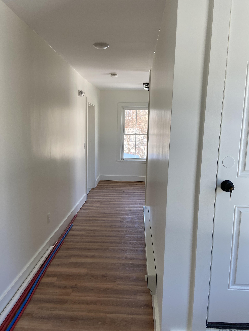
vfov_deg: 67.3
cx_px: 124
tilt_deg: -6.7
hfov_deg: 53.1
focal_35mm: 26
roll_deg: +0.1
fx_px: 249
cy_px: 166
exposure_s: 1/121
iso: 64
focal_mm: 4.25
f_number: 1.8
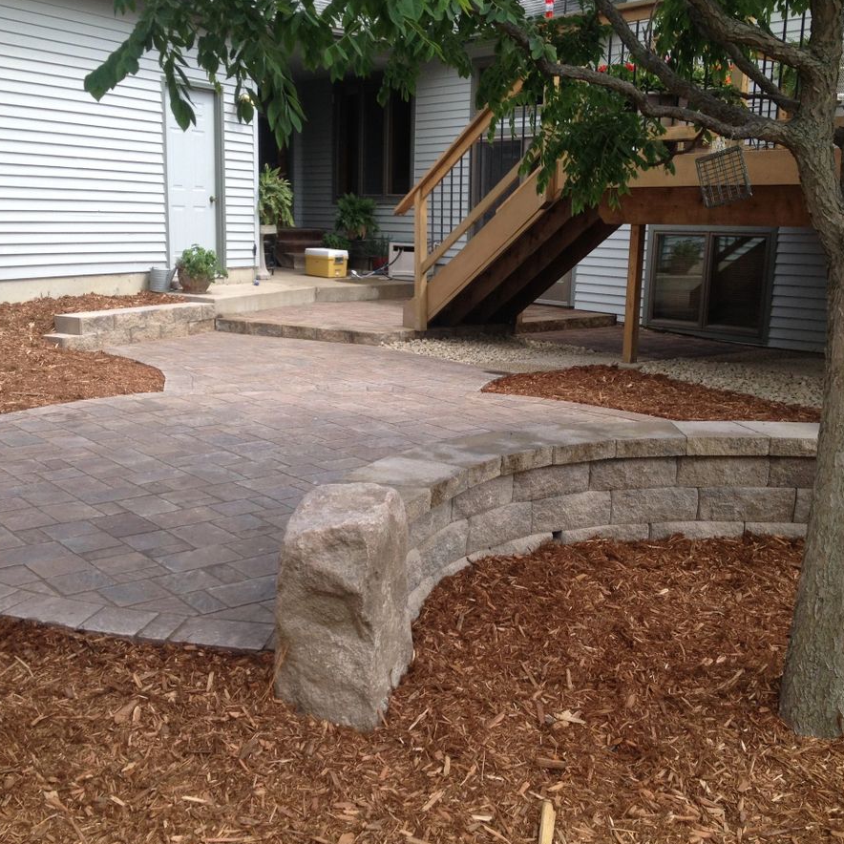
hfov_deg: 40.0
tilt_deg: -12.2
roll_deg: -2.8
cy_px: 425
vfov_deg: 40.0
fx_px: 1159
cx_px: 411
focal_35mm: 42
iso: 50
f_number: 2.4
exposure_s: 1/541
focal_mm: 4.28
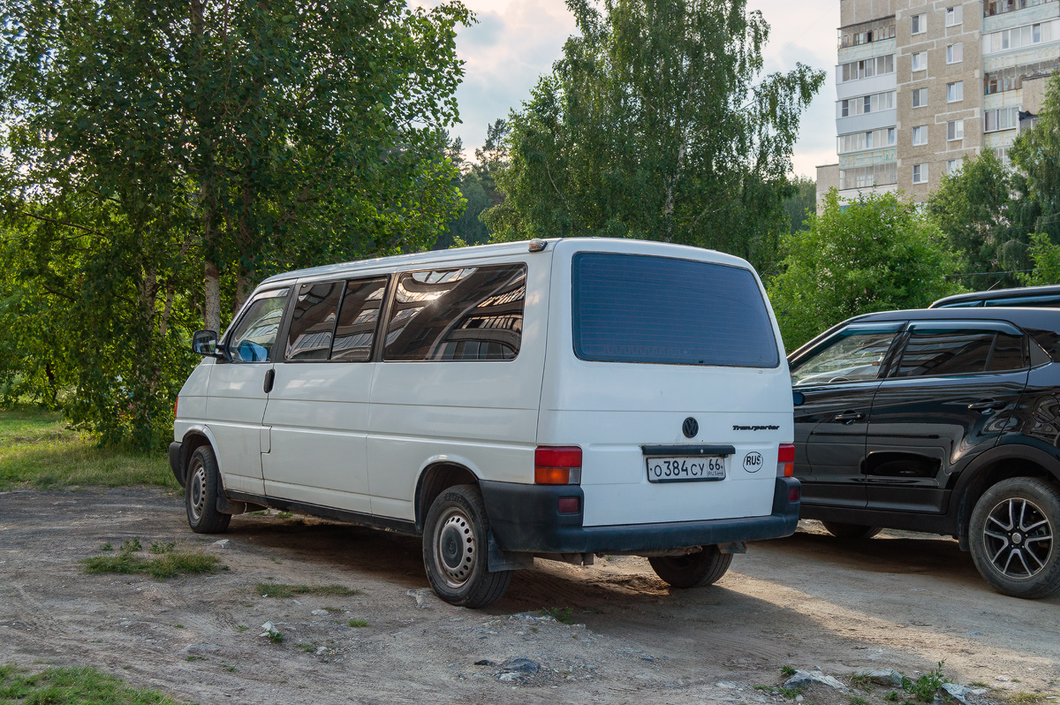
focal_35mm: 42
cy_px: 352
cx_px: 530
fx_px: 1236
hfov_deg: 46.4
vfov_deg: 31.8
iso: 200
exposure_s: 1/200
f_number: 6.3
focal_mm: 28
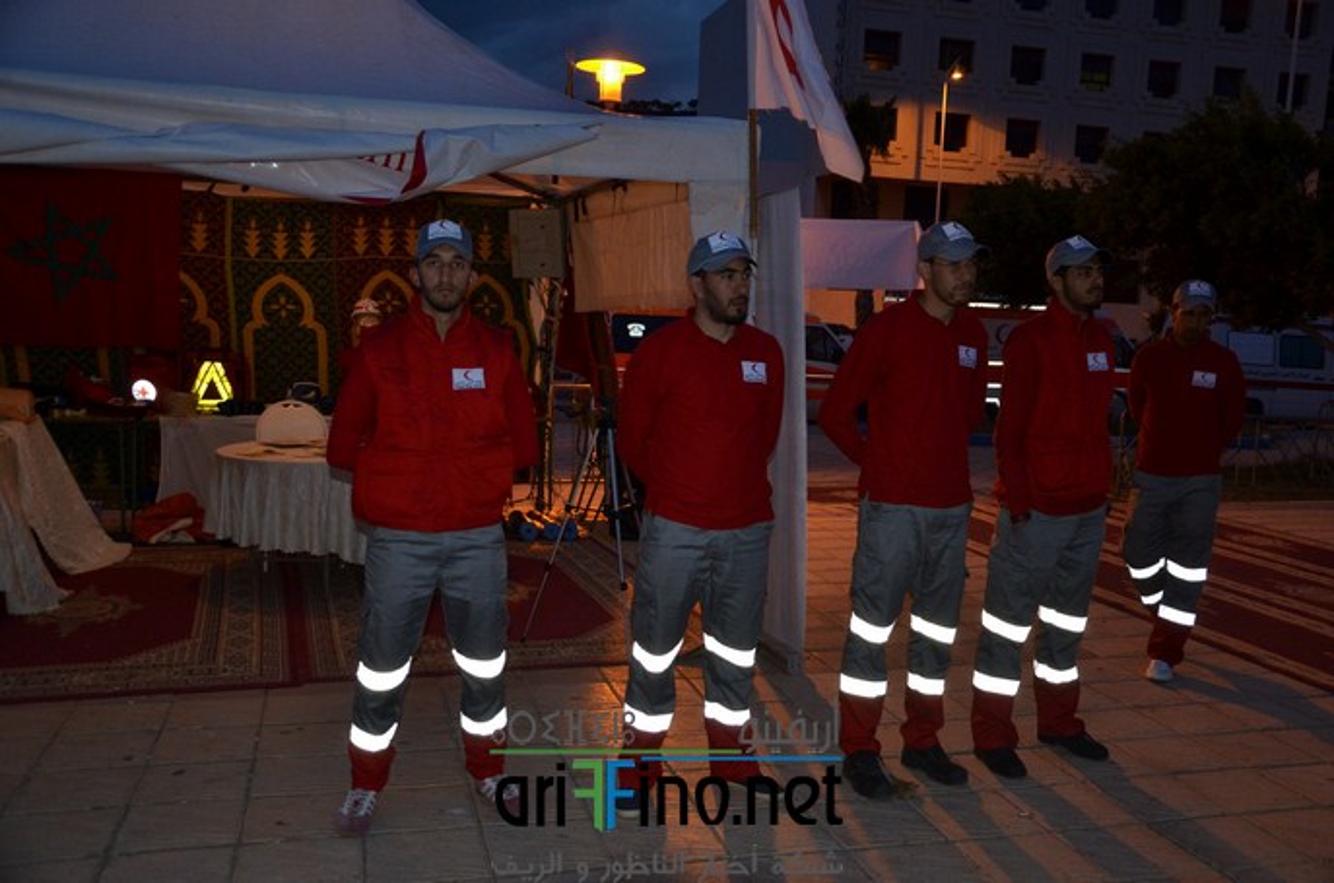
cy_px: 442
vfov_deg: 39.8
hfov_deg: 57.3
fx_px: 1220
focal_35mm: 33
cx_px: 667
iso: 800
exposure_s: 1/60
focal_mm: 22
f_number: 3.8
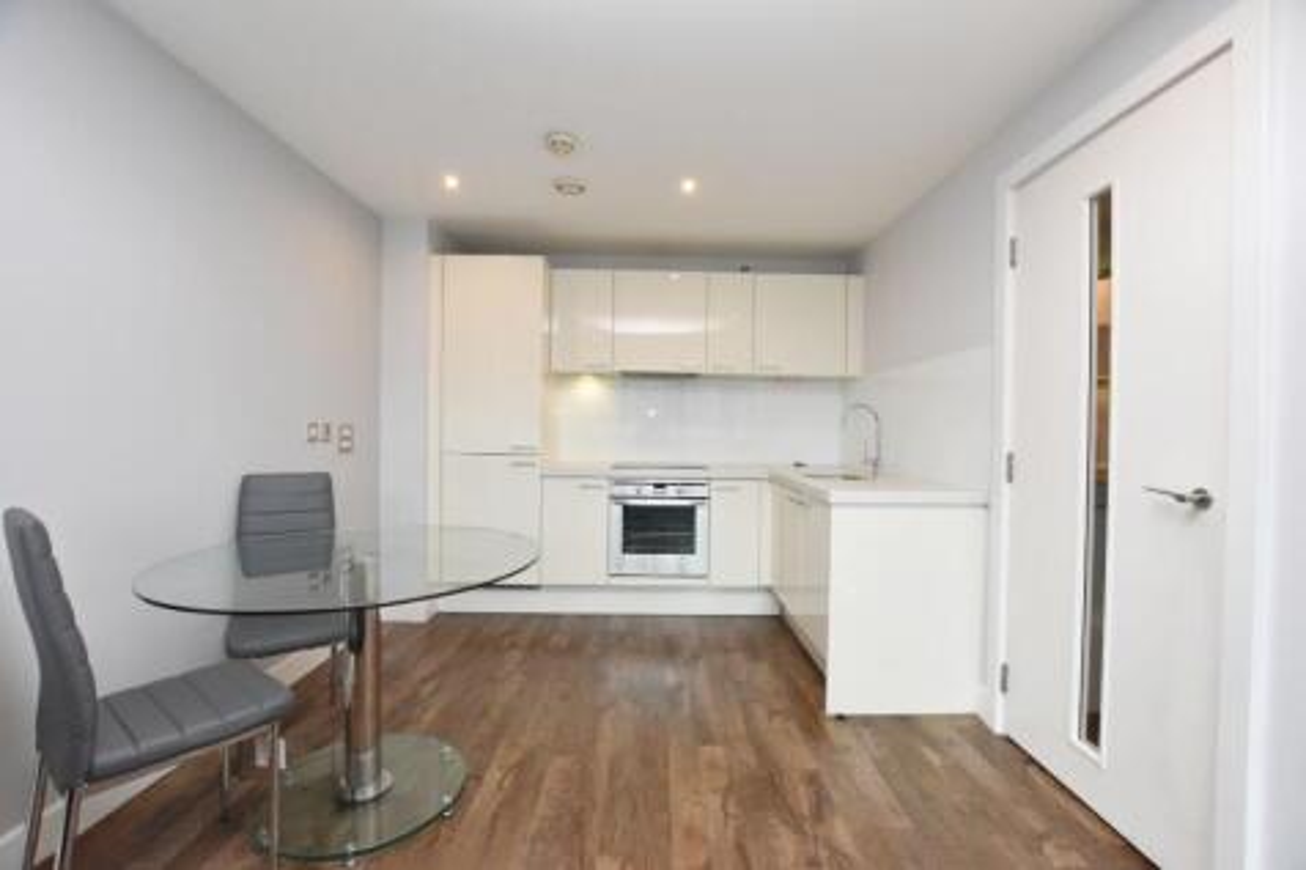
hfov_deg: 100.4
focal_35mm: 15
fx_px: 544
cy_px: 435
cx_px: 653
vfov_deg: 77.3
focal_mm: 10
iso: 800
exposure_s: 1/160
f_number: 4.5
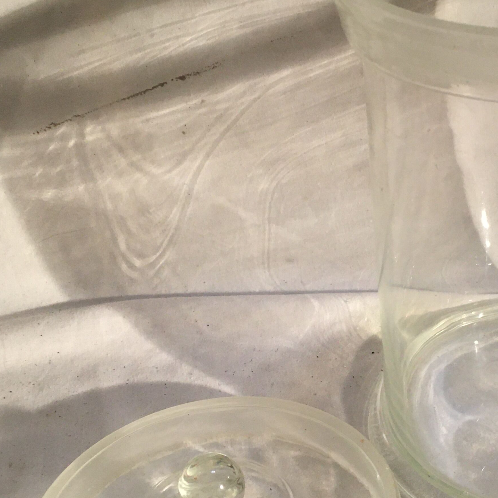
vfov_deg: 29.0
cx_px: 403
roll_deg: +1.9
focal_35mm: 59
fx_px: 960
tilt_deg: -38.9
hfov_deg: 28.4
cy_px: 304
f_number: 2.2
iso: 125
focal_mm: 4.15
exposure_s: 1/33
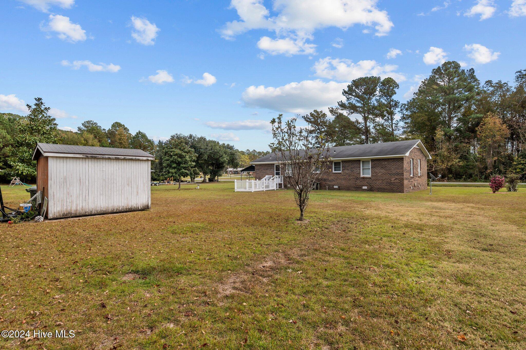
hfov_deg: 90.0
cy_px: 175
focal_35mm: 18
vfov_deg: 67.3
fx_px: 263
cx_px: 263
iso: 250
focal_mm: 18
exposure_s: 1/400
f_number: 8
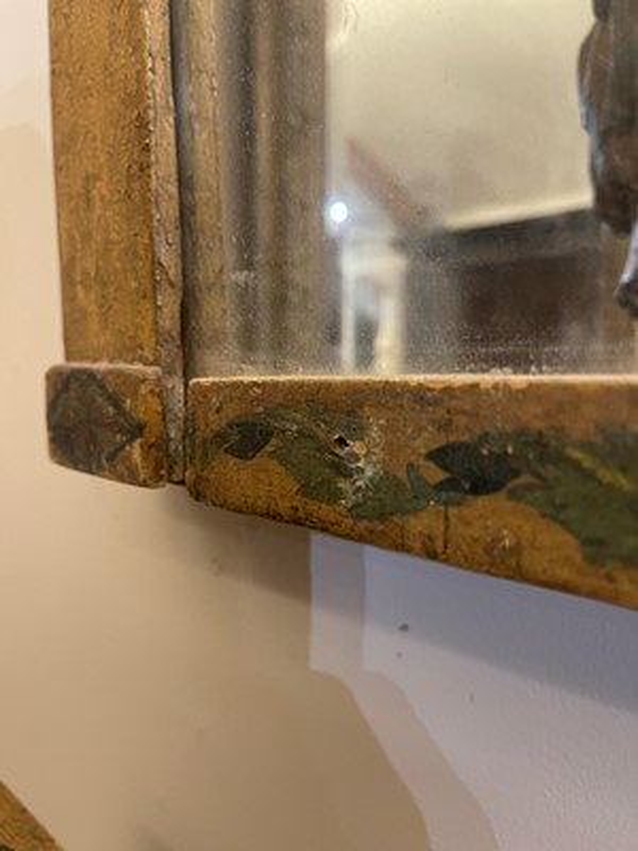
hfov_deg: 54.9
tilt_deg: -5.1
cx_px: 319
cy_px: 426
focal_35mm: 25
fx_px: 614
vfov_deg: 69.4
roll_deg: +1.7
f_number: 1.6
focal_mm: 5.1
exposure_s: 1/50
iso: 320
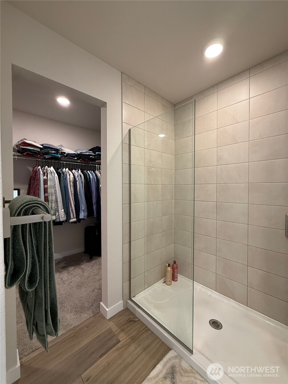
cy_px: 192
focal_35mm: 14
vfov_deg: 102.1
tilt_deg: -1.5
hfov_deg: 85.7
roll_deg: -0.3
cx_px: 144
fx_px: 155
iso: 320
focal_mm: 2.22
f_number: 2.2
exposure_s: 1/120
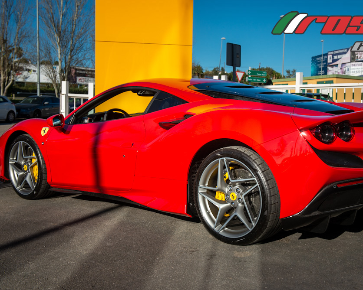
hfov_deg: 40.2
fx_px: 494
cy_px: 144
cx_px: 208
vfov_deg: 32.8
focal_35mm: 46
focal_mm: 40
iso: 100
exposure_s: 1/1250
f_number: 4
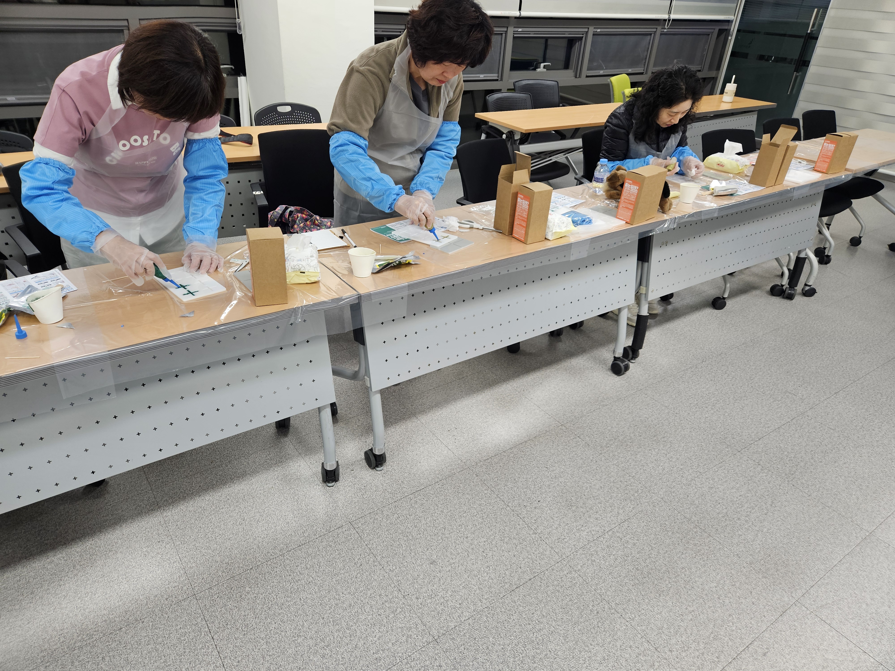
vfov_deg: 58.9
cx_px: 448
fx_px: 595
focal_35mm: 23
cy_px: 336
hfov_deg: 73.9
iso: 125
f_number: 1.8
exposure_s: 1/120
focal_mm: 5.4
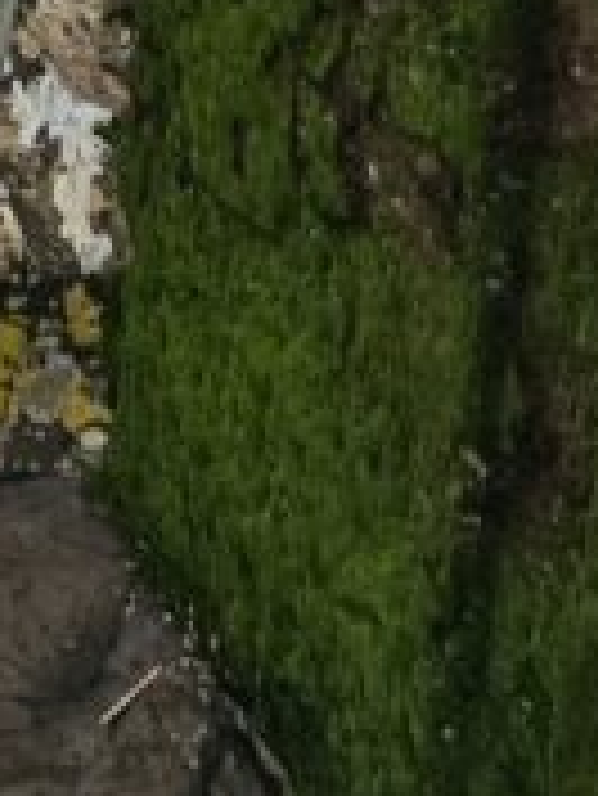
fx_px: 1725
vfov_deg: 12.9
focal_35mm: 75
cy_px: -1390
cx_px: -342
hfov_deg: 17.4
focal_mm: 2.2
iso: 50
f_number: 2.2
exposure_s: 1/2169
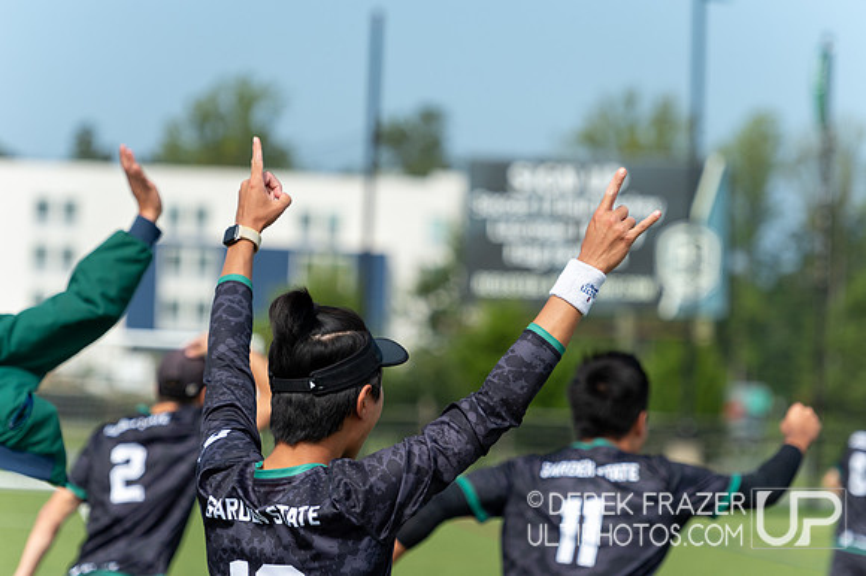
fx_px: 5529
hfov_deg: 9.0
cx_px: 433
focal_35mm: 230
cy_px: 288
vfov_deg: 6.0
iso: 640
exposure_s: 1/2500
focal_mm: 230
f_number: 5.6
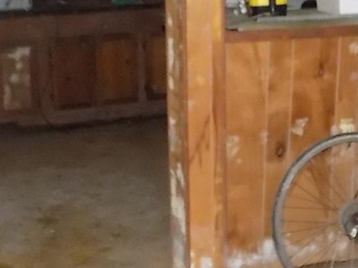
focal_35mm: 86
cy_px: 102
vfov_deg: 17.1
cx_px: 324
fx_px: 889
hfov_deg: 22.2
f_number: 3.1
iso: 640
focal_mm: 4
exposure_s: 1/30
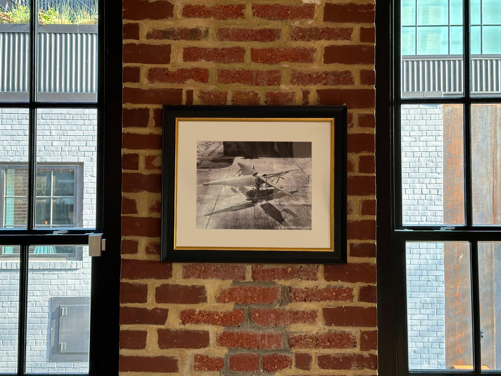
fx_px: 695
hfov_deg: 39.7
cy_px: 188
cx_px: 250
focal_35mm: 48
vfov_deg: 30.3
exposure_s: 1/60
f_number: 1.78
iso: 125
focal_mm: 6.86
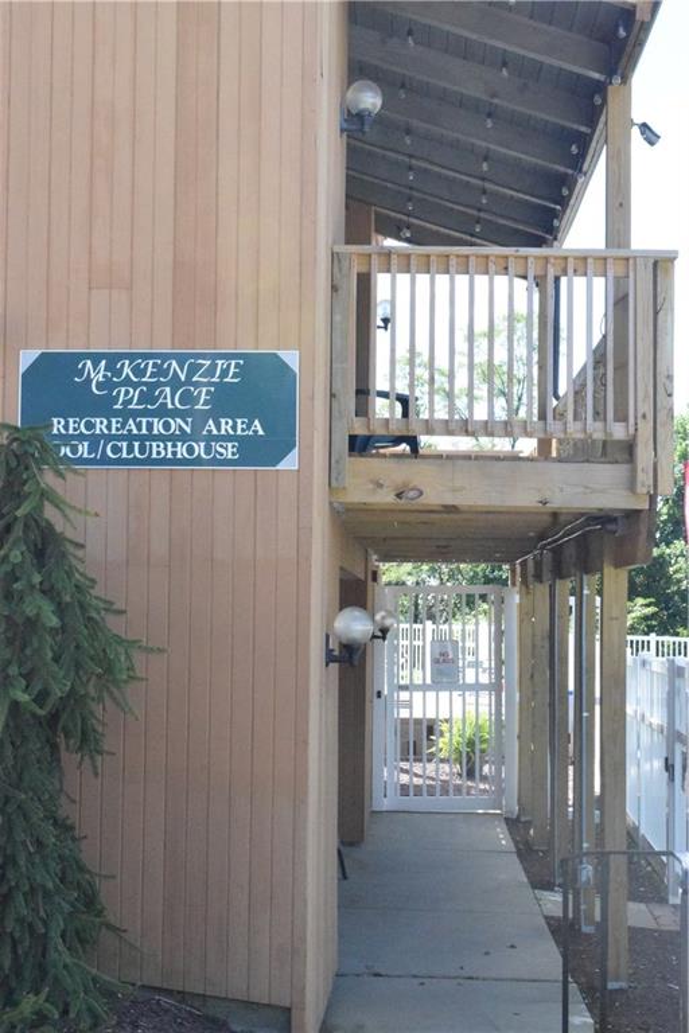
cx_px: 344
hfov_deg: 23.8
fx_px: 1636
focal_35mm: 57
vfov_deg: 35.1
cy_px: 516
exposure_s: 1/1250
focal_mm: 38
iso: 12800
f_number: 18
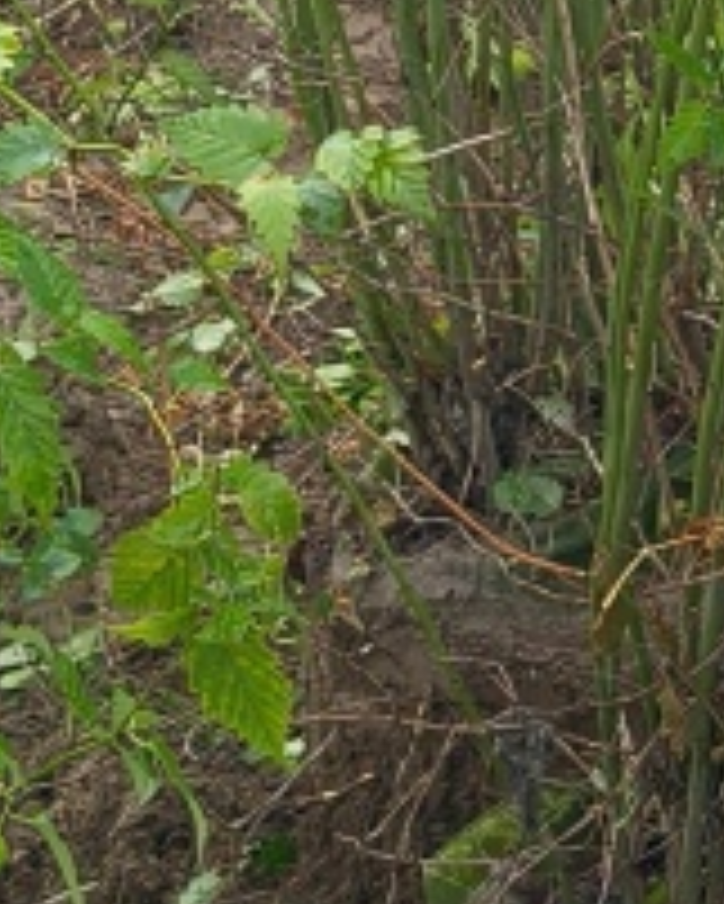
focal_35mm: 171
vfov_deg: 11.0
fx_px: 4577
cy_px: -223
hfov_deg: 8.8
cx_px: 1147
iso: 80
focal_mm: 4.84
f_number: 1.8
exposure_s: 1/100
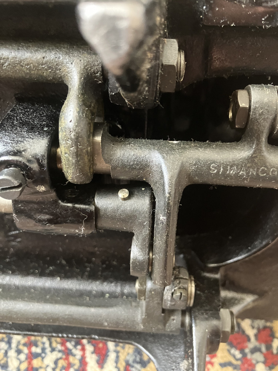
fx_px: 300
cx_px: 139
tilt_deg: -49.0
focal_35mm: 28
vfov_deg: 63.4
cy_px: 186
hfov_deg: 49.7
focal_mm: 3.99
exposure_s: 1/30
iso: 640
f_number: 1.8
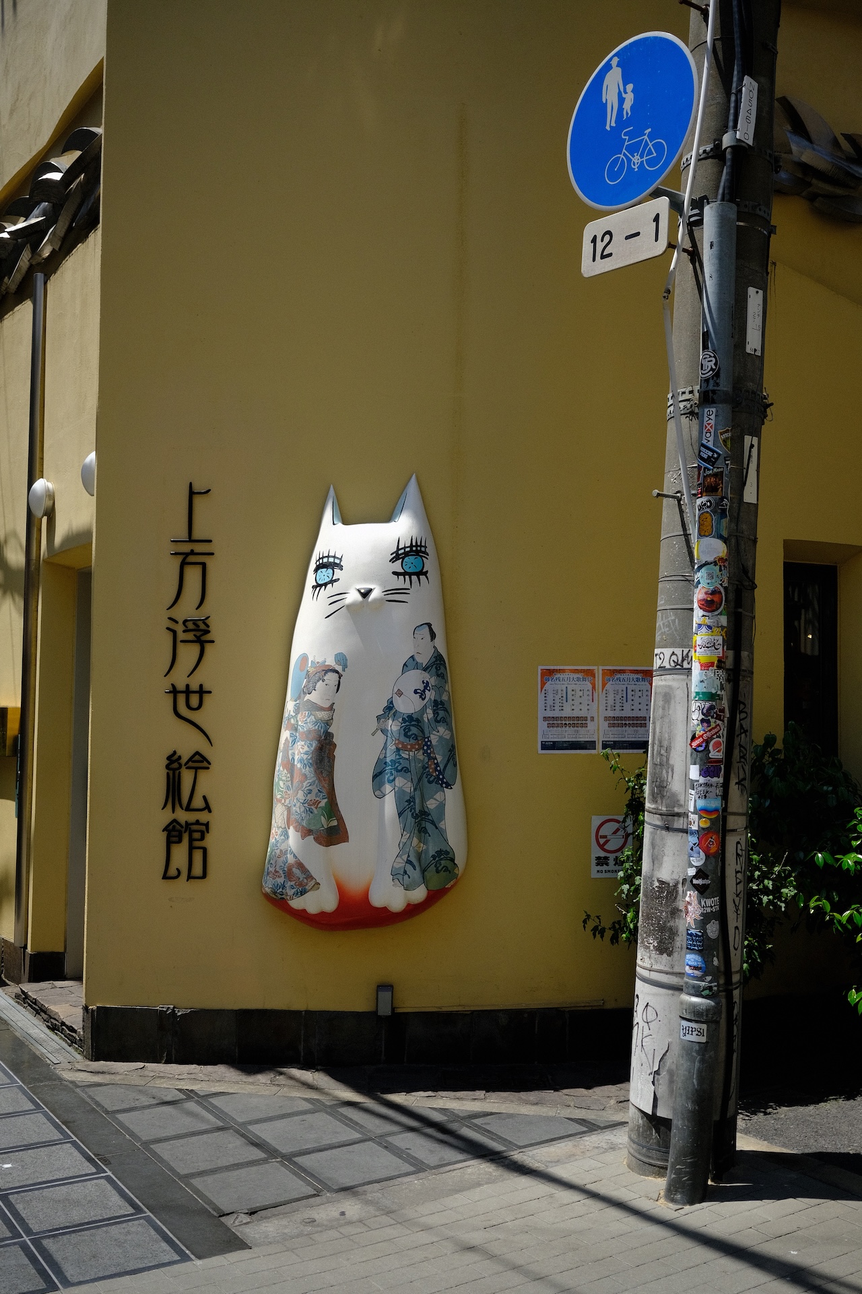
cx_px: 431
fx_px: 1257
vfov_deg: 54.4
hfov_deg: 37.9
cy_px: 647
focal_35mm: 35
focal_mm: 23
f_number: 2.8
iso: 250
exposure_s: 1/4000
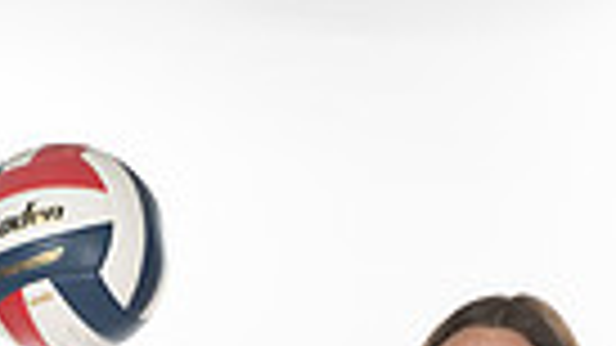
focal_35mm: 189
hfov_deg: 11.4
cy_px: 998
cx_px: 360
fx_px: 3086
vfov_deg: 6.0
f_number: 7.1
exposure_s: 1/320
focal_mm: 55
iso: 800
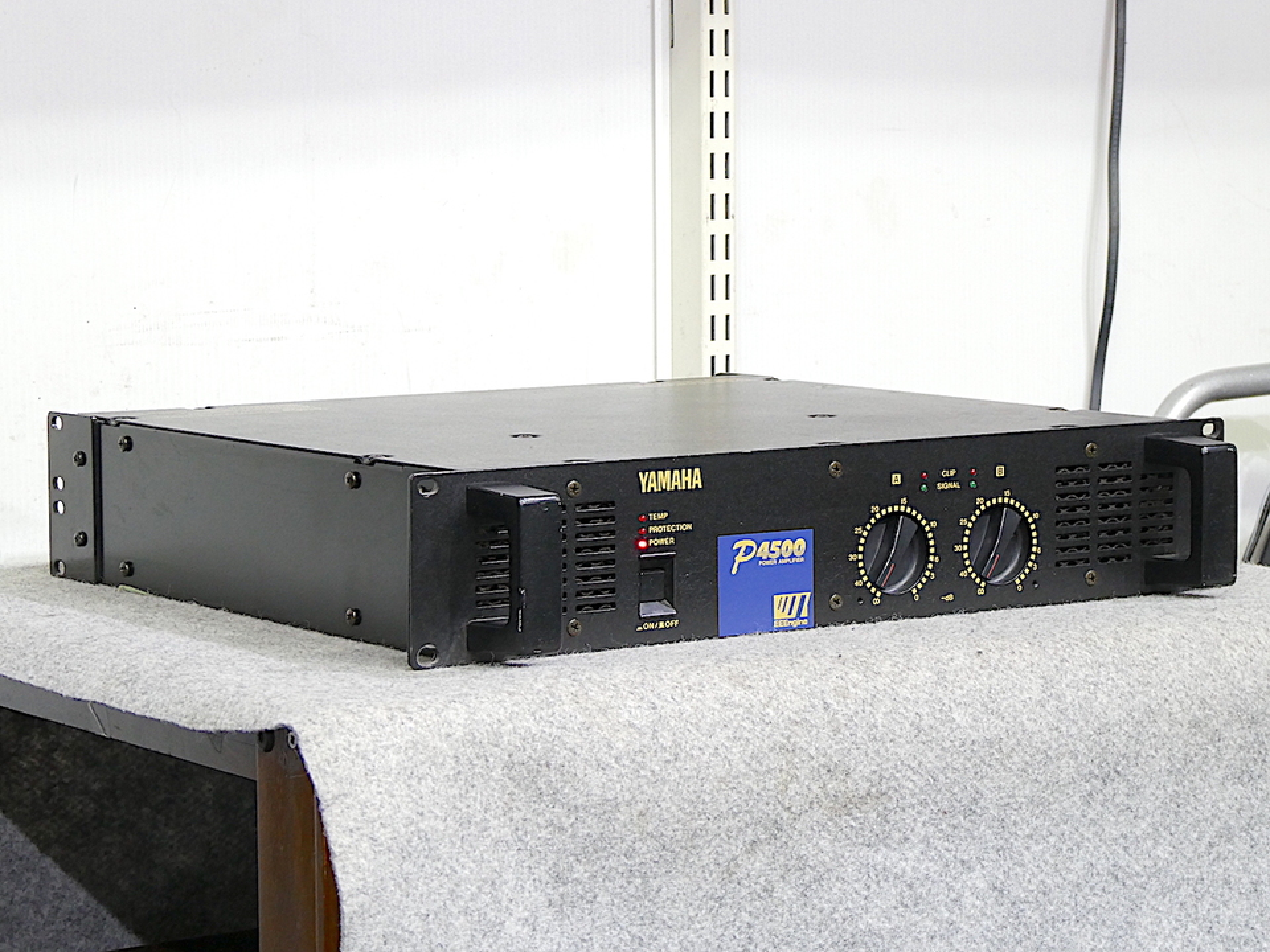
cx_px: 635
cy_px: 476
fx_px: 3889
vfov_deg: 14.0
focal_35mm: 106
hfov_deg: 18.5
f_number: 5.1
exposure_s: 1/5
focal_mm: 19
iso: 200
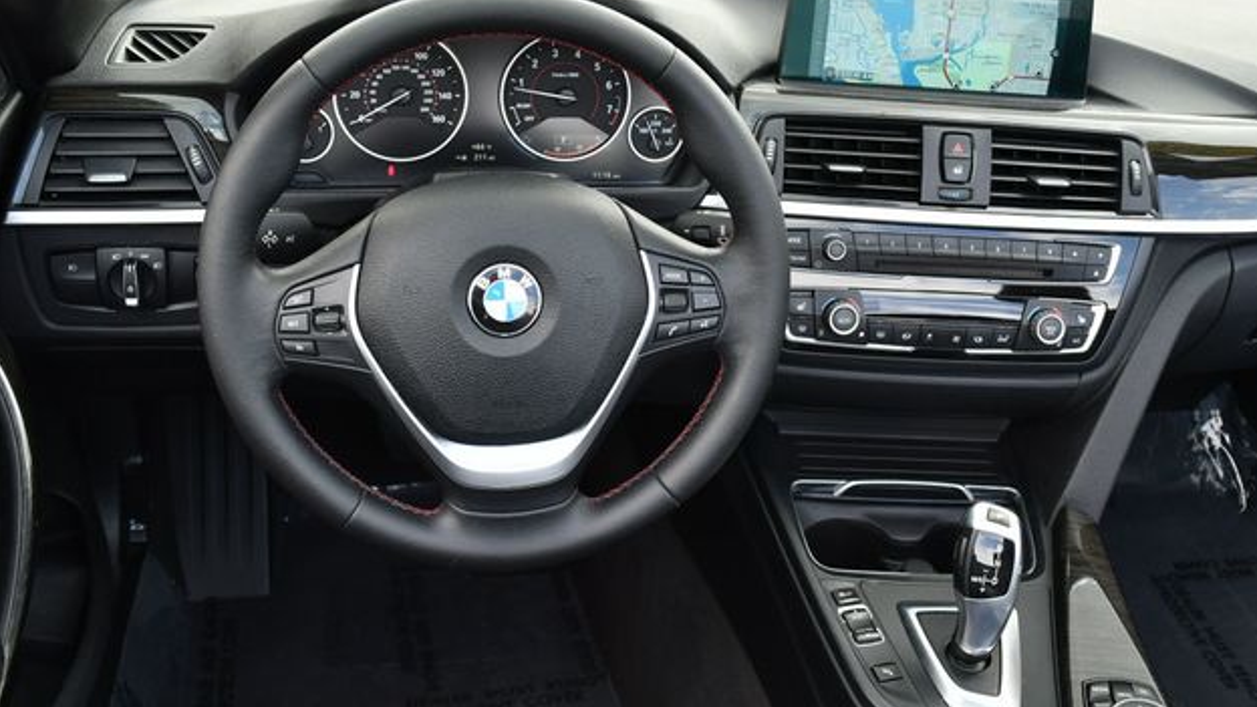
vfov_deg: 27.7
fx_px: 1433
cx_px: 643
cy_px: 316
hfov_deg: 47.4
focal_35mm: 43
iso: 400
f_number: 5
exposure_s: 1/250
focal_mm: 20
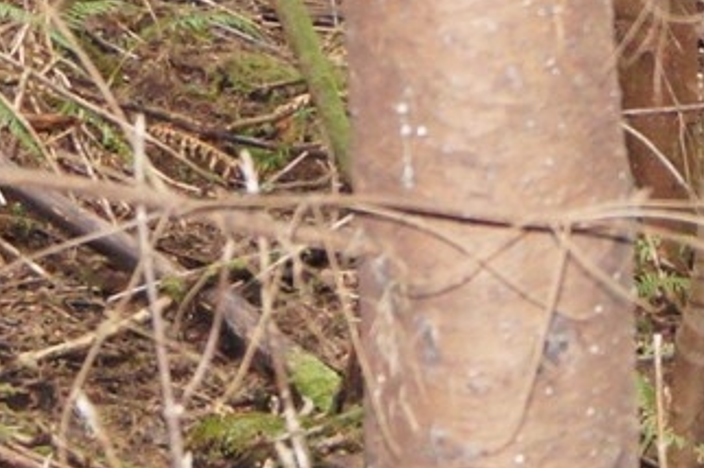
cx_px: 1049
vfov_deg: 5.7
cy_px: -406
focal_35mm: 237
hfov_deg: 8.5
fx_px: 4630
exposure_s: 1/60
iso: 2500
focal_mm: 30
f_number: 4.5
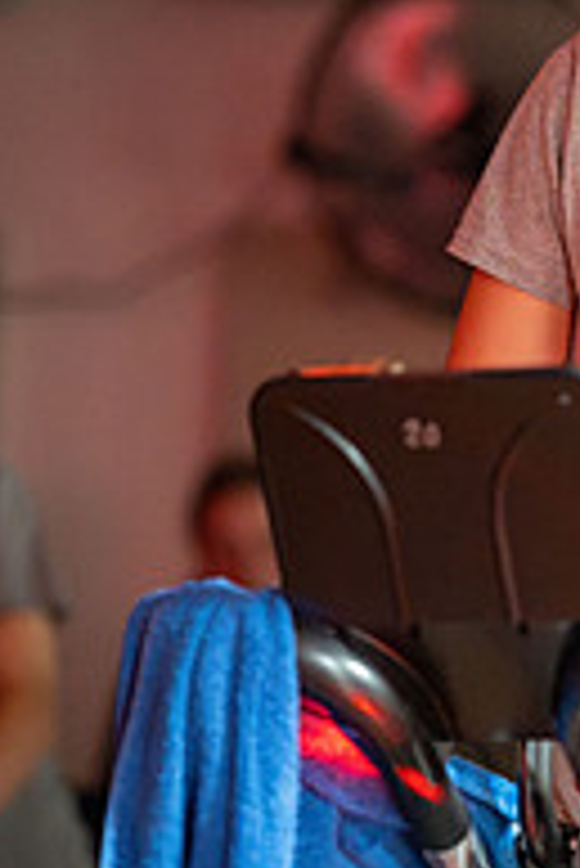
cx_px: 580
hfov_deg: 6.9
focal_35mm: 198
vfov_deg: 10.4
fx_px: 4776
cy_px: 423
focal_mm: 85
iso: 10000
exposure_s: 1/250
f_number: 1.8
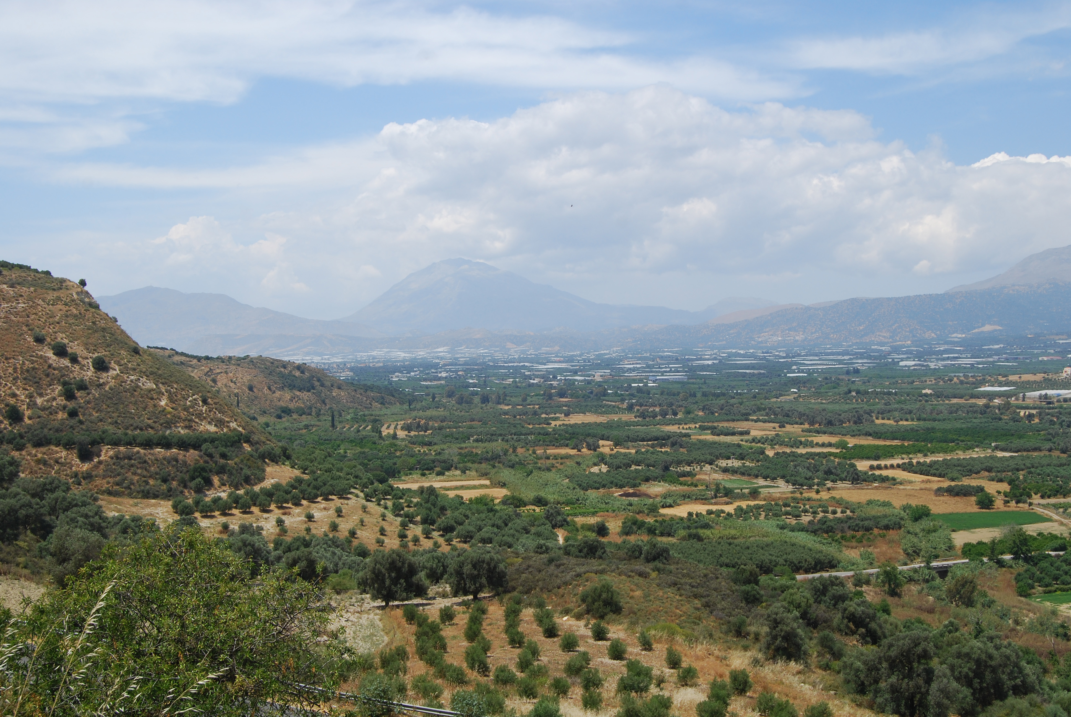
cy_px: 358
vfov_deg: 34.3
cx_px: 536
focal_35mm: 39
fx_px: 1162
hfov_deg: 49.5
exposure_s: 1/250
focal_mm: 26
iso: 160
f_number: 10
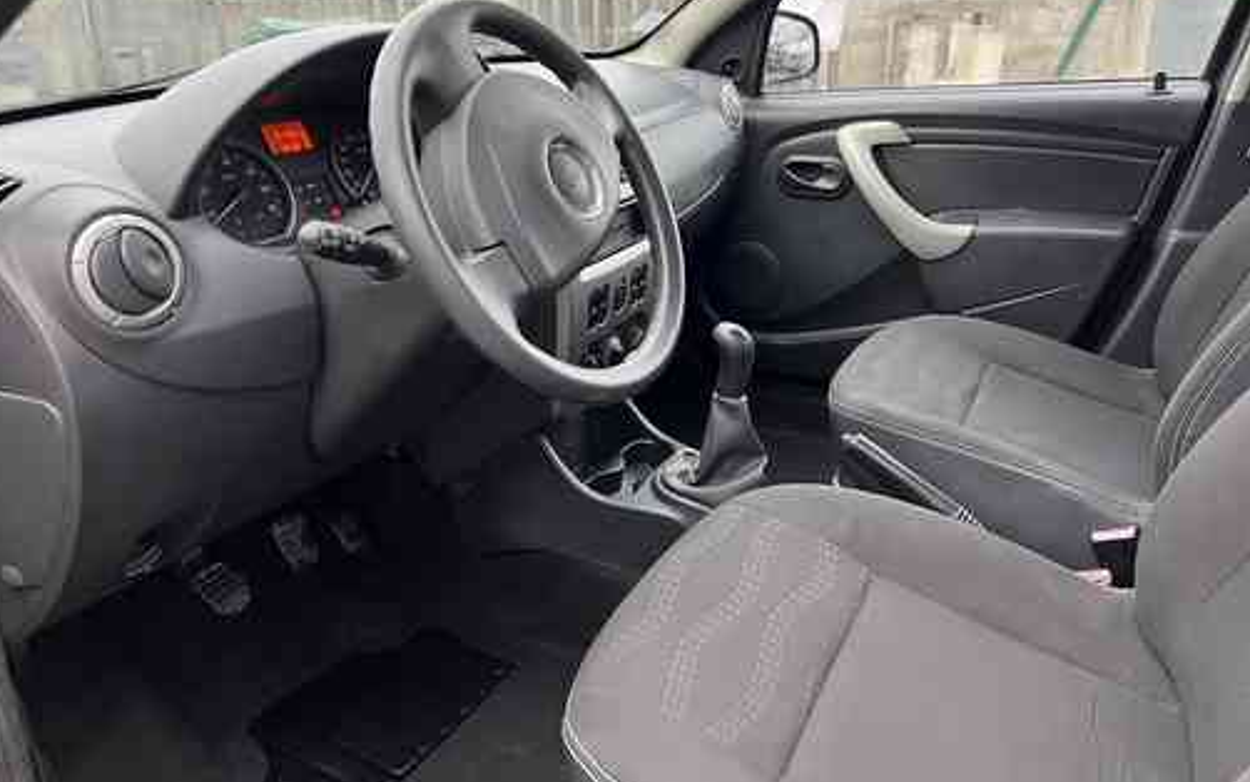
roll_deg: -0.2
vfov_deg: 44.4
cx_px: 618
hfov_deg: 66.5
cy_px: 323
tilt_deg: -19.7
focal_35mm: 28
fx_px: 954
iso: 125
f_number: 1.5
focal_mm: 5.7
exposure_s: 1/99
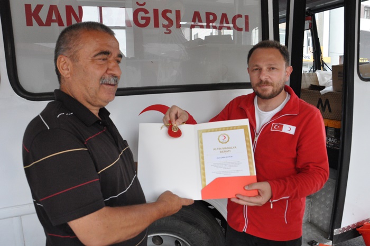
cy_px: 123
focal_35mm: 27
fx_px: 277
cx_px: 185
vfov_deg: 47.8
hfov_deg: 67.4
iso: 2000
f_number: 8
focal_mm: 18
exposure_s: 1/400
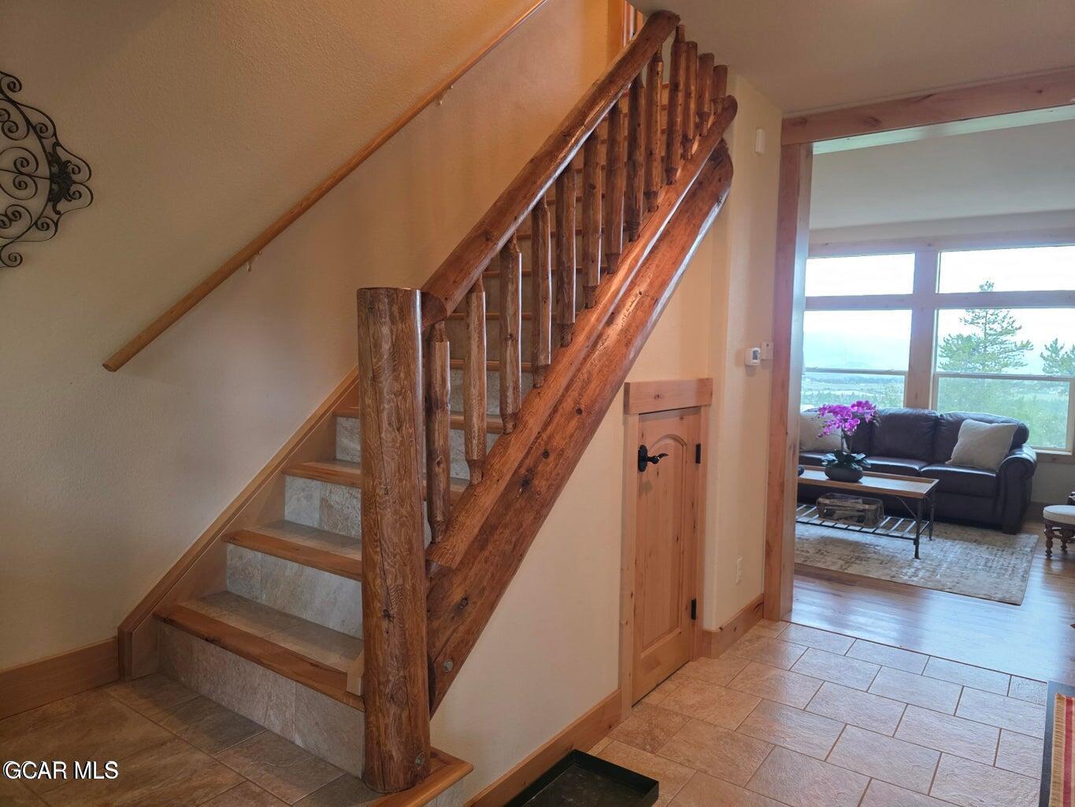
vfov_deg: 58.9
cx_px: 538
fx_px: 714
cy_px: 404
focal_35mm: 23
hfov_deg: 73.9
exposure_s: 1/120
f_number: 1.7
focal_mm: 6.3
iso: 320
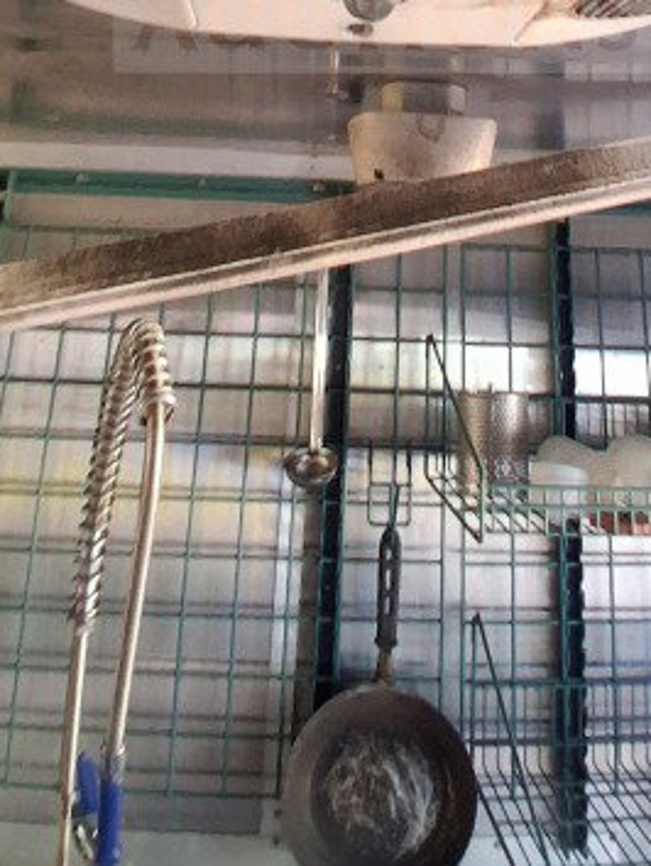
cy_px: -121
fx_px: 977
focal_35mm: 39
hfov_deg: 36.7
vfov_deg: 38.2
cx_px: 387
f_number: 2.2
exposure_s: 1/40
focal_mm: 1.4
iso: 125
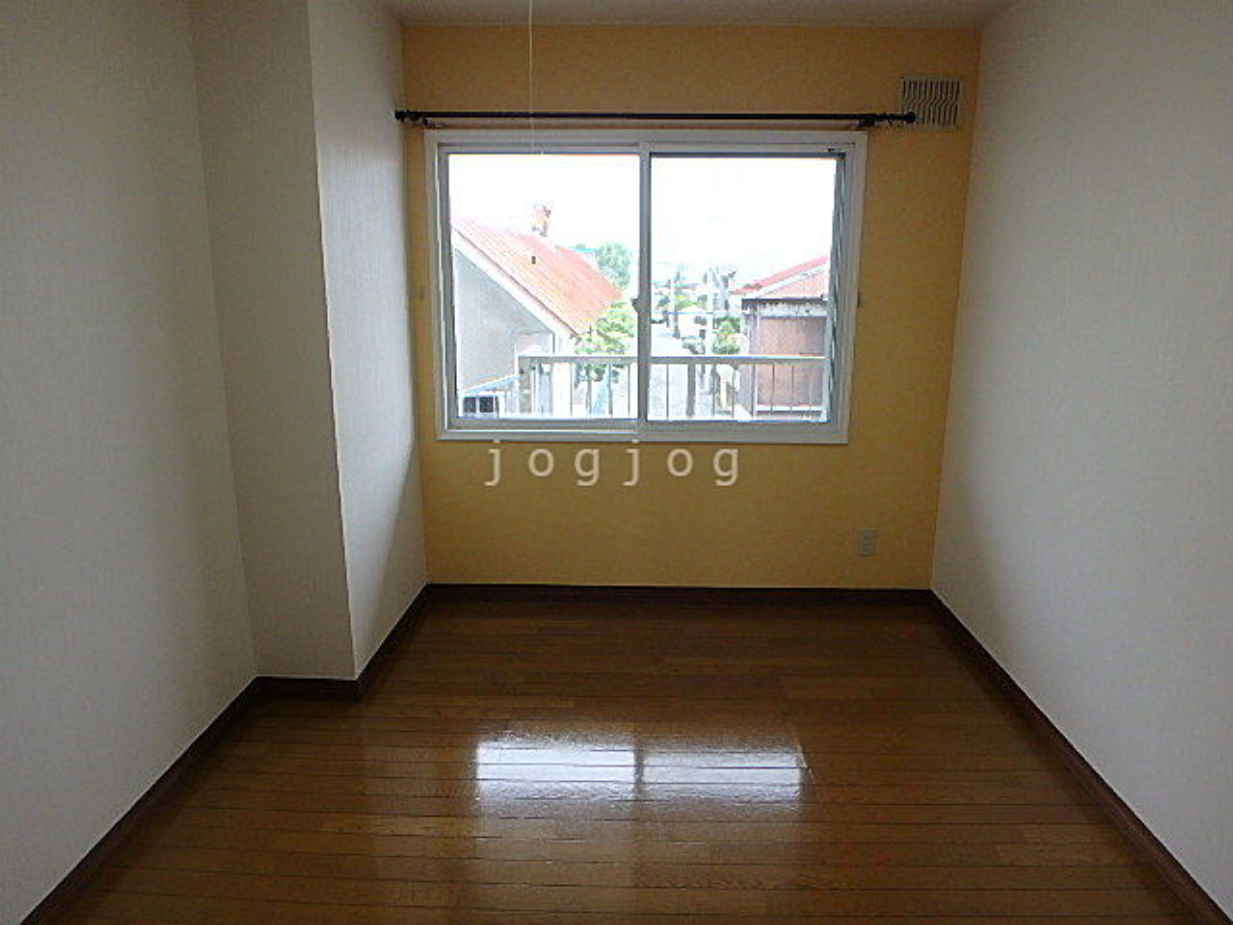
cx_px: 616
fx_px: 748
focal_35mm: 21
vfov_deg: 63.4
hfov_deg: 79.0
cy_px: 462
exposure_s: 1/40
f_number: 3.5
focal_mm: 3.7
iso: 200
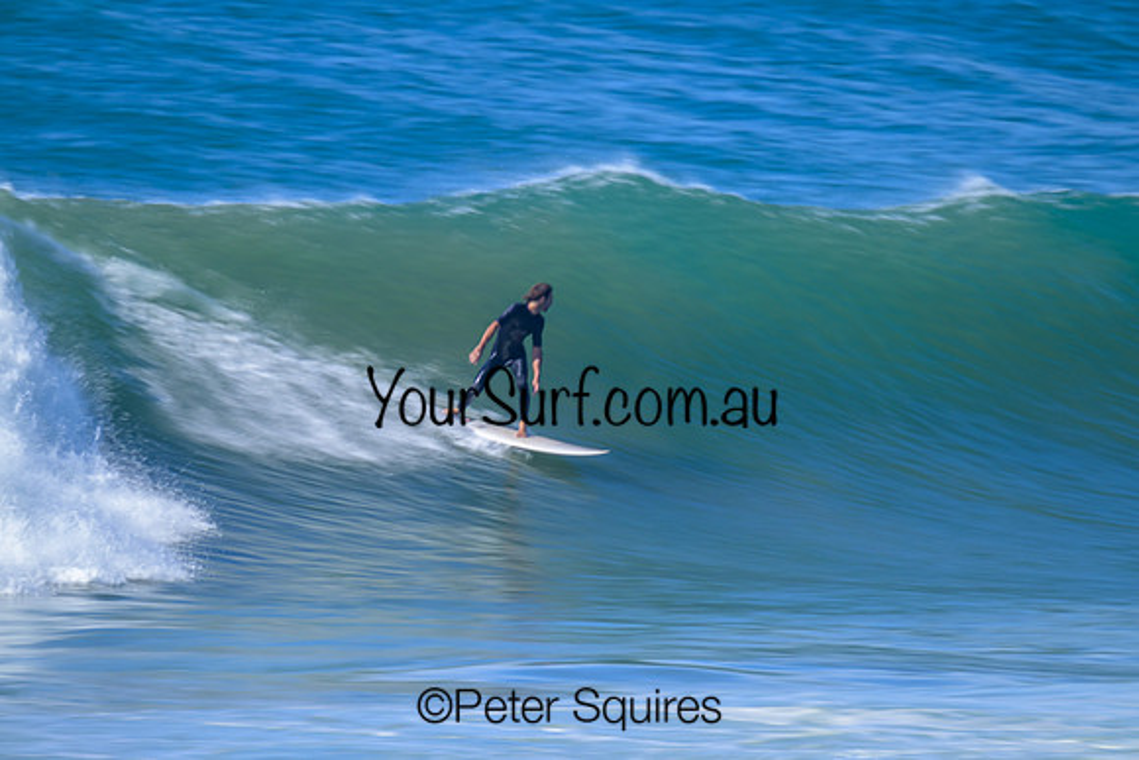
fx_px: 25316
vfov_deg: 1.7
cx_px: 570
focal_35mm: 800
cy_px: 380
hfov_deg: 2.6
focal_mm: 800
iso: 560
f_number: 11
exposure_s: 1/50
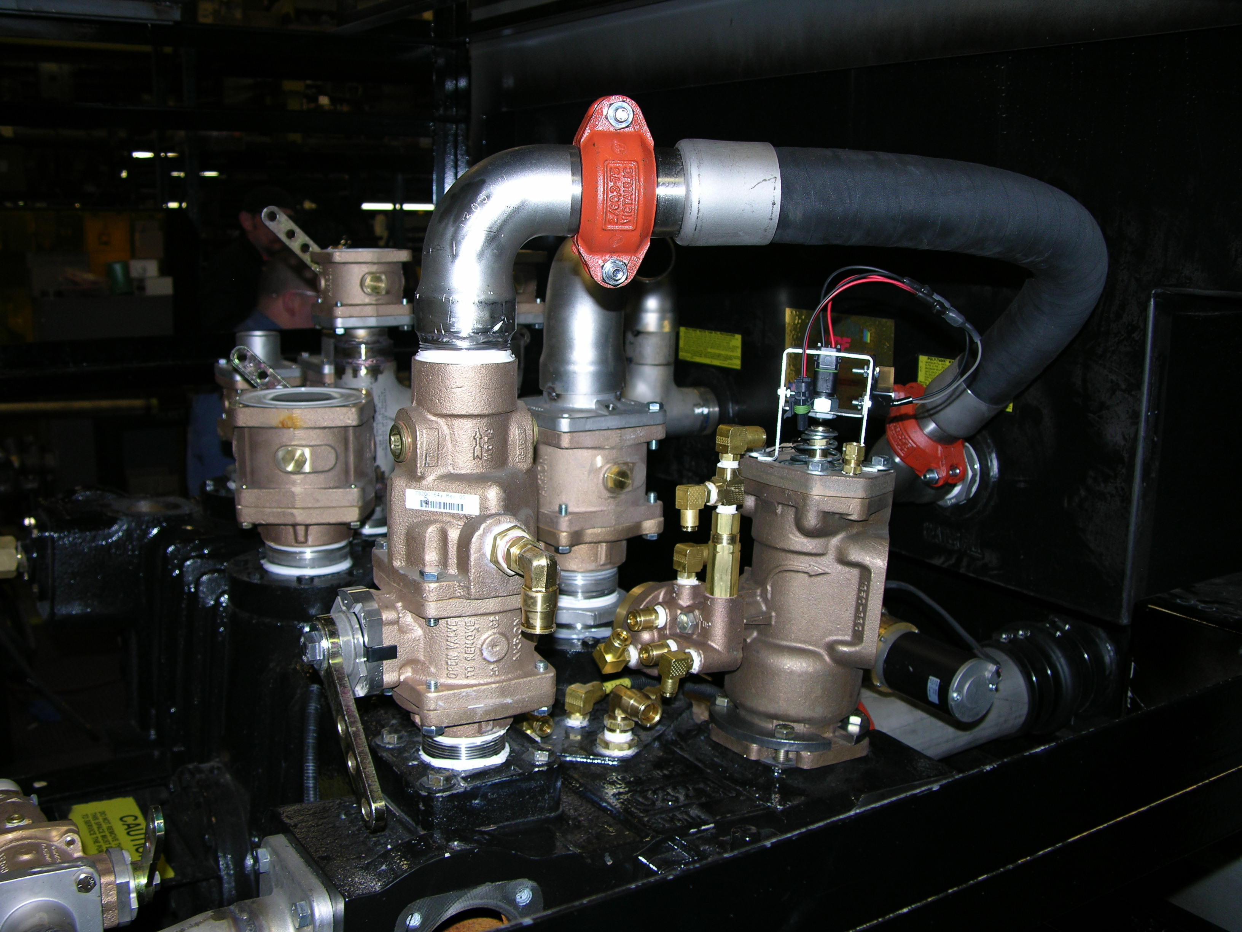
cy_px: 466
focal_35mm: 35
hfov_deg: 52.6
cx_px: 621
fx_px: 1256
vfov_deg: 40.7
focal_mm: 8.9
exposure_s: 1/60.1
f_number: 2.8
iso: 50
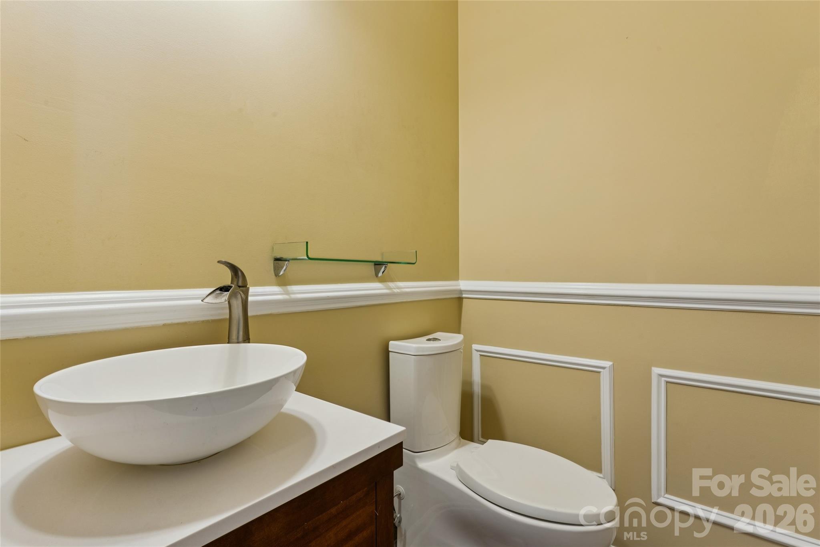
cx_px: 410
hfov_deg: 94.0
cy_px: 274
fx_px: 383
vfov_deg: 71.1
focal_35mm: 17
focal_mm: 16.8
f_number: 13
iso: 100
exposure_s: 1/1.25
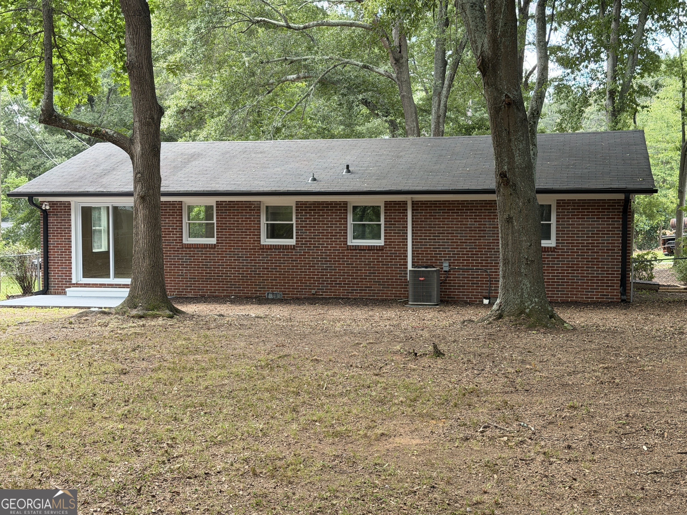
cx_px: 344
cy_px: 258
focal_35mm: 48
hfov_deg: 39.7
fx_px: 953
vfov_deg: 30.3
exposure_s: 1/180
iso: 80
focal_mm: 6.76
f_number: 1.78
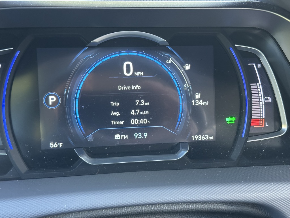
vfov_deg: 30.3
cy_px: 109
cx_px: 145
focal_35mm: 48
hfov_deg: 39.7
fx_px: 402
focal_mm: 6.86
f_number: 1.78
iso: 320
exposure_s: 1/40
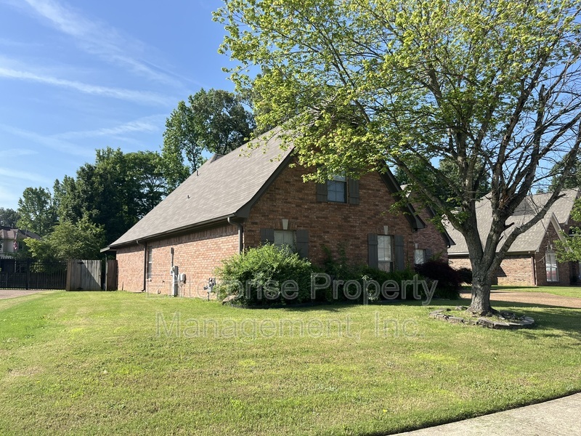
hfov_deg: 67.3
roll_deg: +0.8
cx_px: 290
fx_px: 436
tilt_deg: +6.0
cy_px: 218
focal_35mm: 26
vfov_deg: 53.1
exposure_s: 1/2179
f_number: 1.6
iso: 50
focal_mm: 5.1
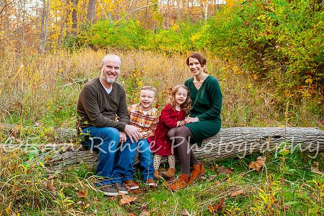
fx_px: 359
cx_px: 143
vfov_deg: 33.1
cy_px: 72
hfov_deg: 48.5
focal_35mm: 40
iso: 500
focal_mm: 30
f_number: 5.6
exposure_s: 1/160
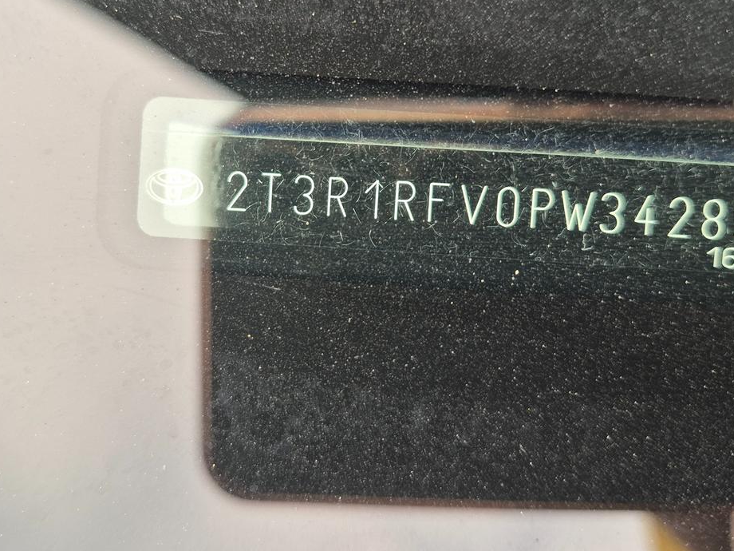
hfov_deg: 56.7
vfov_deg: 43.9
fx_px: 679
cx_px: 322
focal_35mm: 32
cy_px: 212
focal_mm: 5.4
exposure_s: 1/180
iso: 64
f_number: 1.8
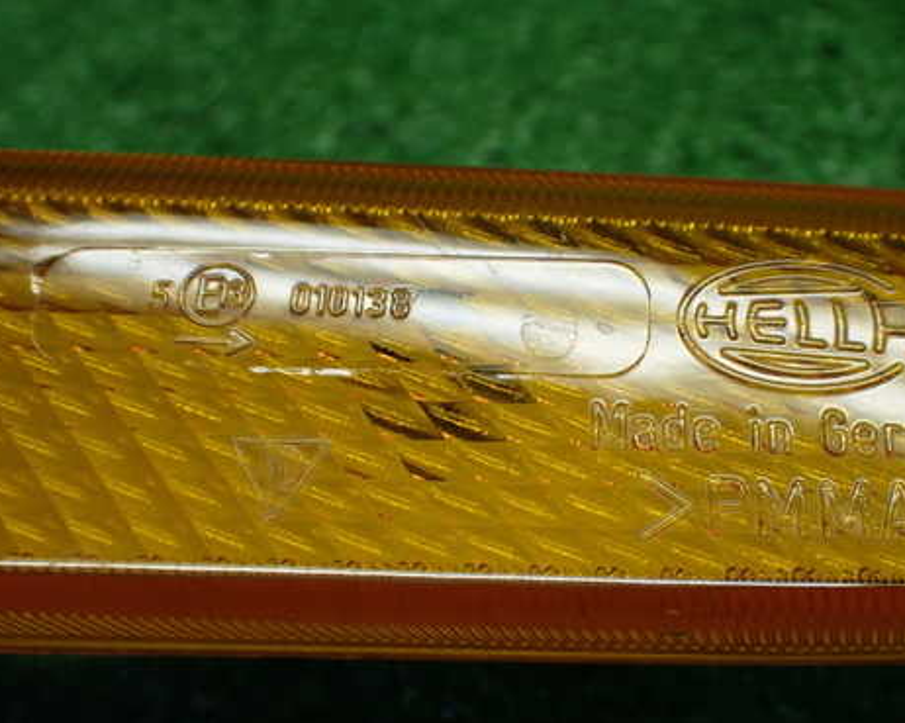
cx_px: 543
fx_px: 1392
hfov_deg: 35.9
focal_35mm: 52
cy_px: 390
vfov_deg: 29.1
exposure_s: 1/160
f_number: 2.8
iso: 500
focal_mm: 7.31
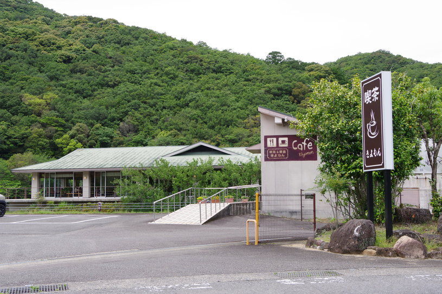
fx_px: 516
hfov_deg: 46.4
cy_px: 147
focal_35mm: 42
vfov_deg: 31.9
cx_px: 221
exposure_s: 1/250
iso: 400
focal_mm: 28
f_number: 10
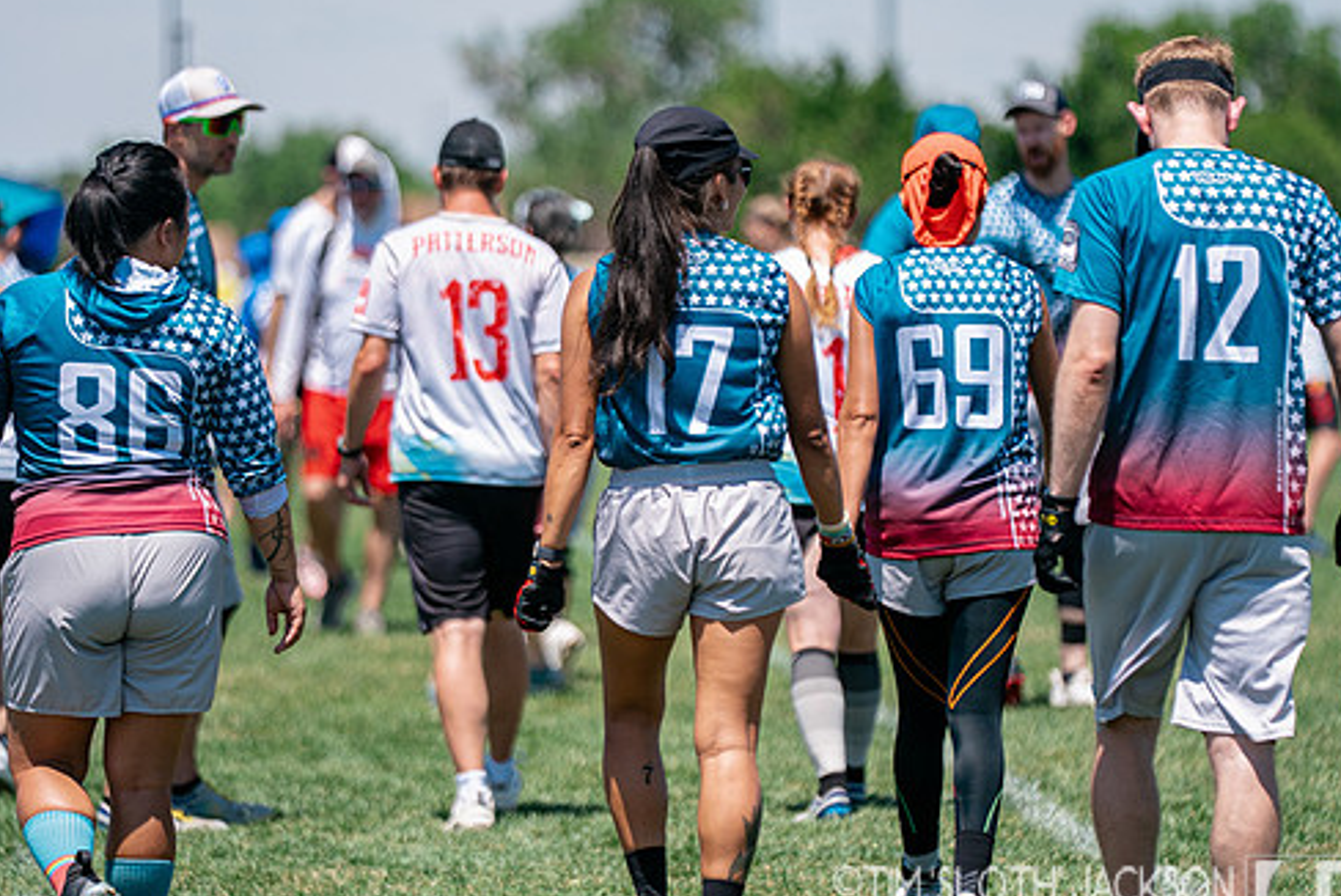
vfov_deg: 5.1
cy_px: 524
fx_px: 10138
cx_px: 671
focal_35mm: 272
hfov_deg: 7.6
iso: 320
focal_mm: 182
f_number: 2.8
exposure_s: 1/5000
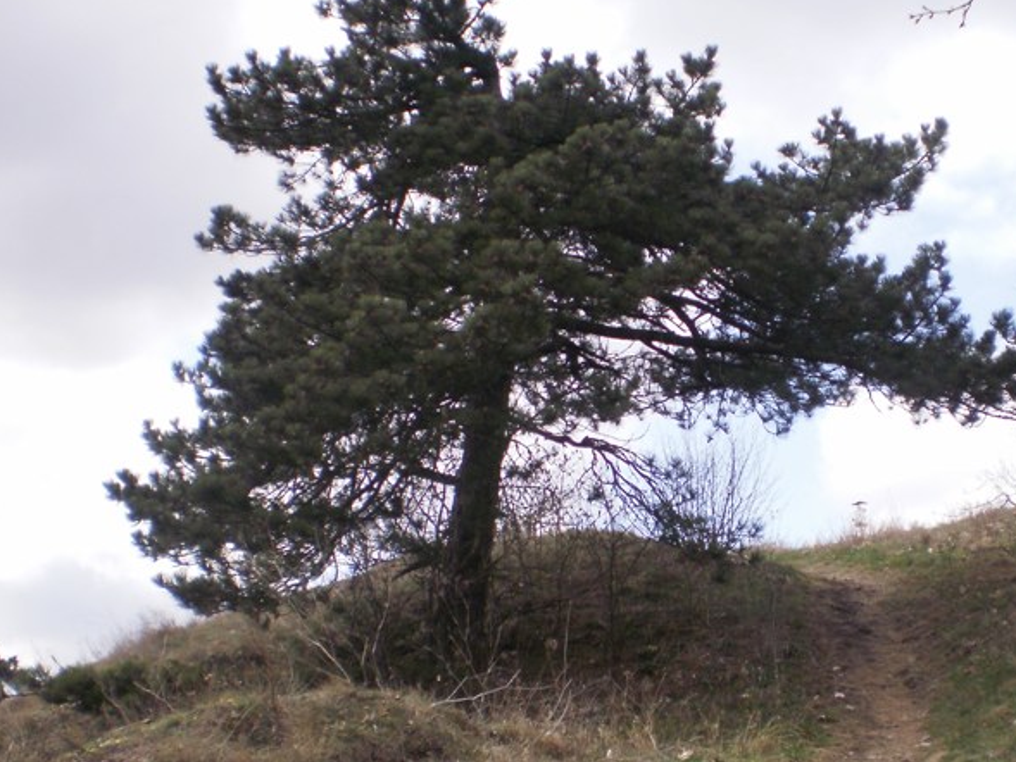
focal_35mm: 64
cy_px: 440
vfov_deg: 22.9
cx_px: 654
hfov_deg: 30.1
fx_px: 1879
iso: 100
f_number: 3.1
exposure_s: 1/800
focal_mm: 6.3
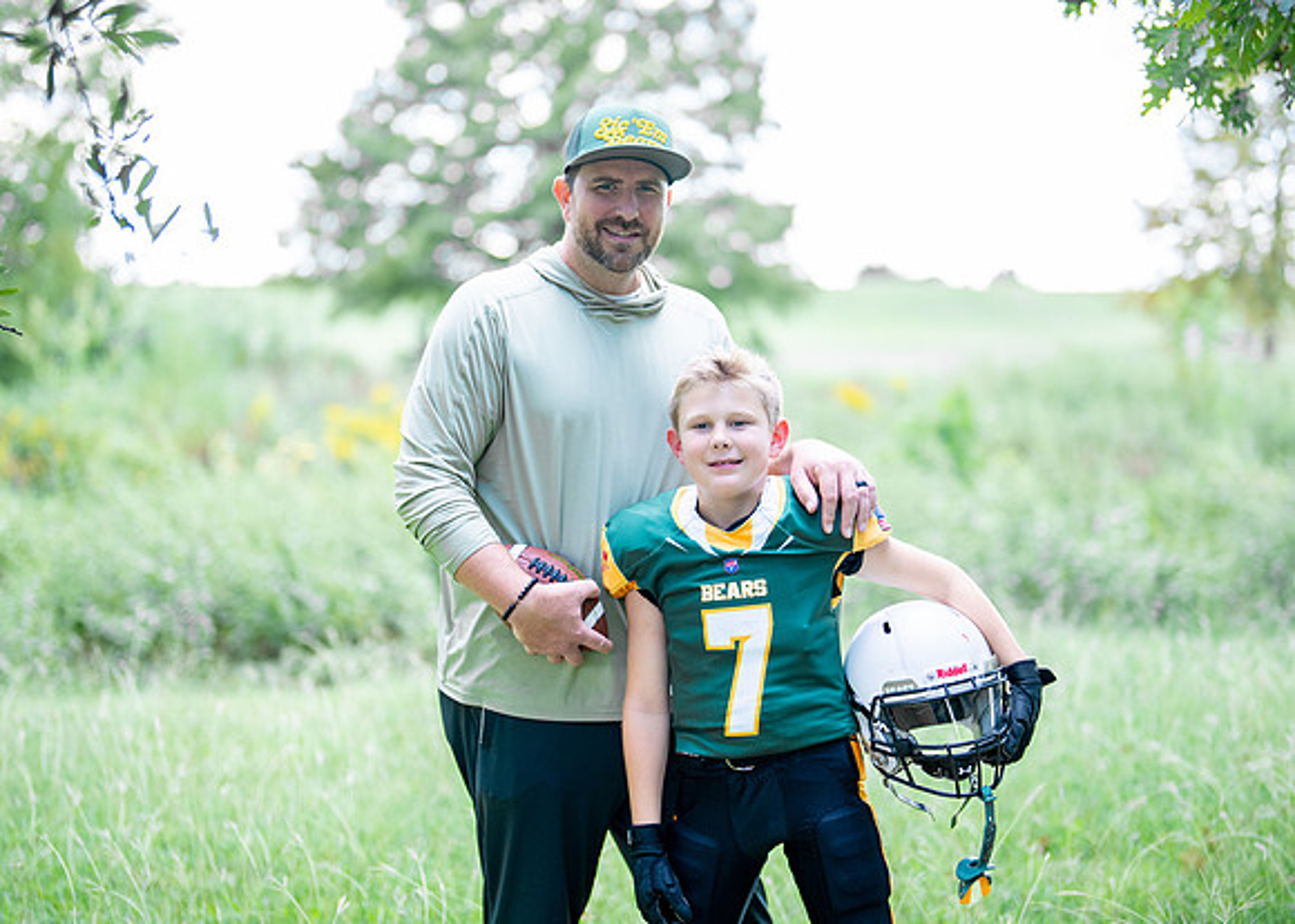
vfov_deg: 23.8
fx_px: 2196
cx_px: 656
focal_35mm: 60
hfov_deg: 32.9
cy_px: 463
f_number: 1.2
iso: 320
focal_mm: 50
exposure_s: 1/1250
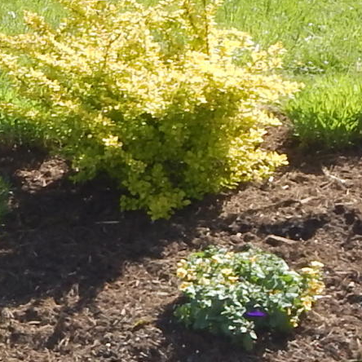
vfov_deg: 7.7
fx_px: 2686
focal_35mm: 227
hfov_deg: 7.2
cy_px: 1
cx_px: -504
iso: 125
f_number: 3.4
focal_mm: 6.8
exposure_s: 1/500
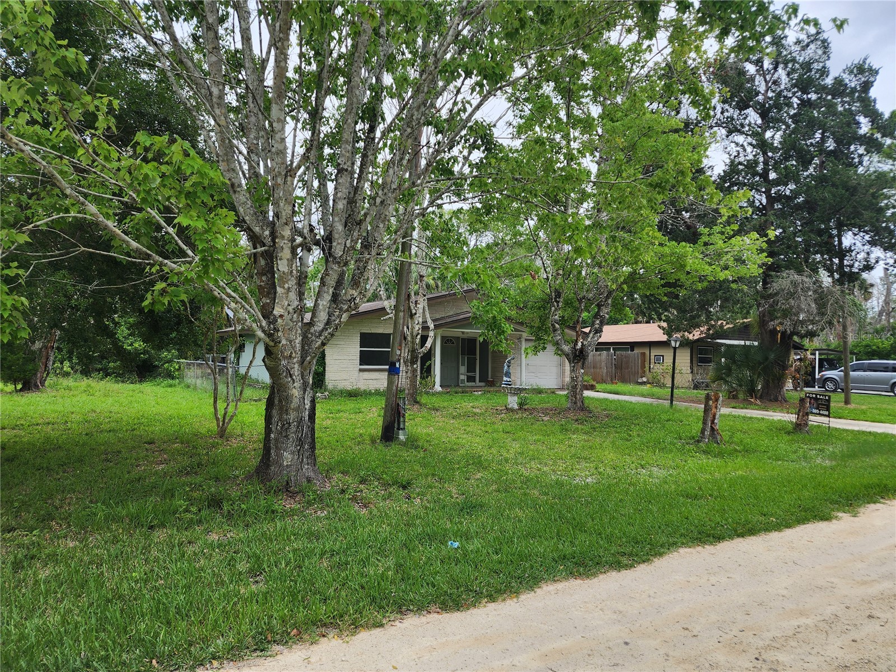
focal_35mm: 23
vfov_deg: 58.9
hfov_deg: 73.9
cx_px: 448
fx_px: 595
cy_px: 336
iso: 12
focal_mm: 6.4
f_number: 1.8
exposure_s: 1/562
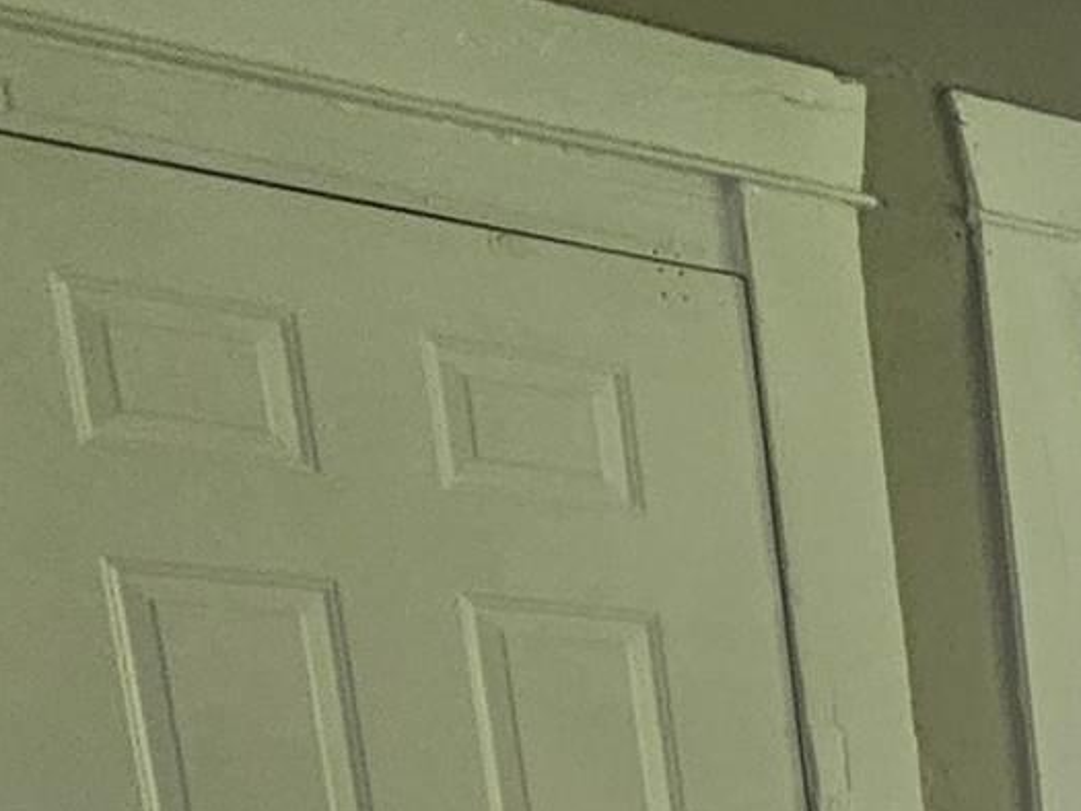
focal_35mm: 76
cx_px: 2119
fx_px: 2374
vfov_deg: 15.4
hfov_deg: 18.1
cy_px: 1643
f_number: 2.2
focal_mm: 2.2
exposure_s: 1/60
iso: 80
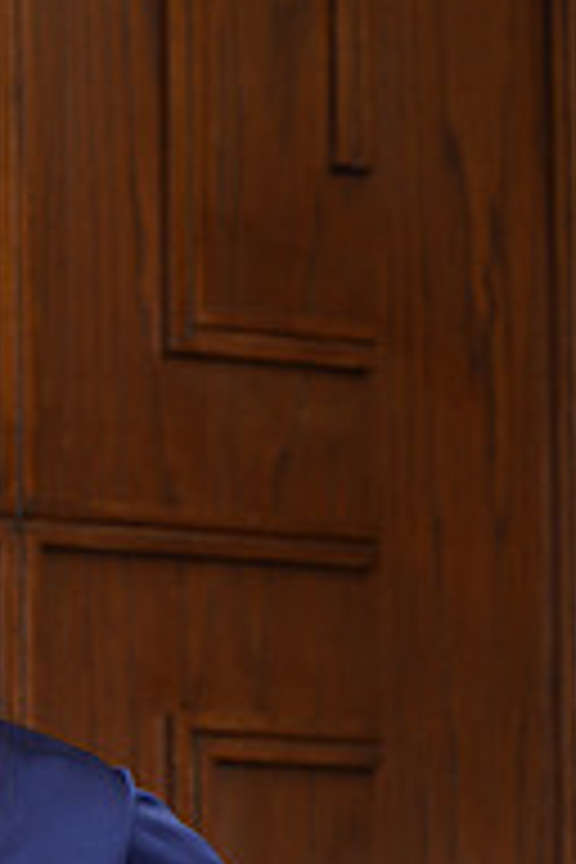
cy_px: 1066
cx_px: -256
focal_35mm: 257
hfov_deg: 5.3
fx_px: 6168
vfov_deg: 7.9
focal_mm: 85
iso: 200
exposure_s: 1/250
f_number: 5.6
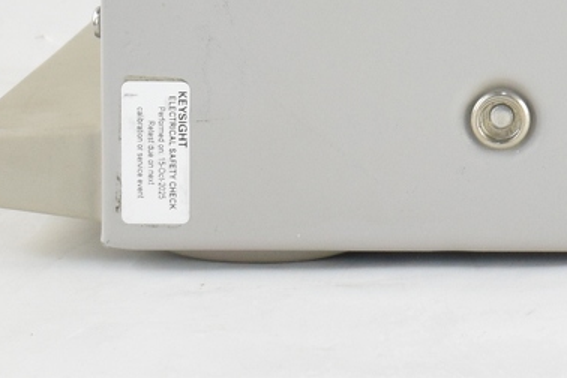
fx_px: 4347
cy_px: -644
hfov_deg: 7.2
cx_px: 1064
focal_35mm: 276
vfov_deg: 4.8
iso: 400
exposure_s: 1/25
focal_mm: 34
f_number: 10
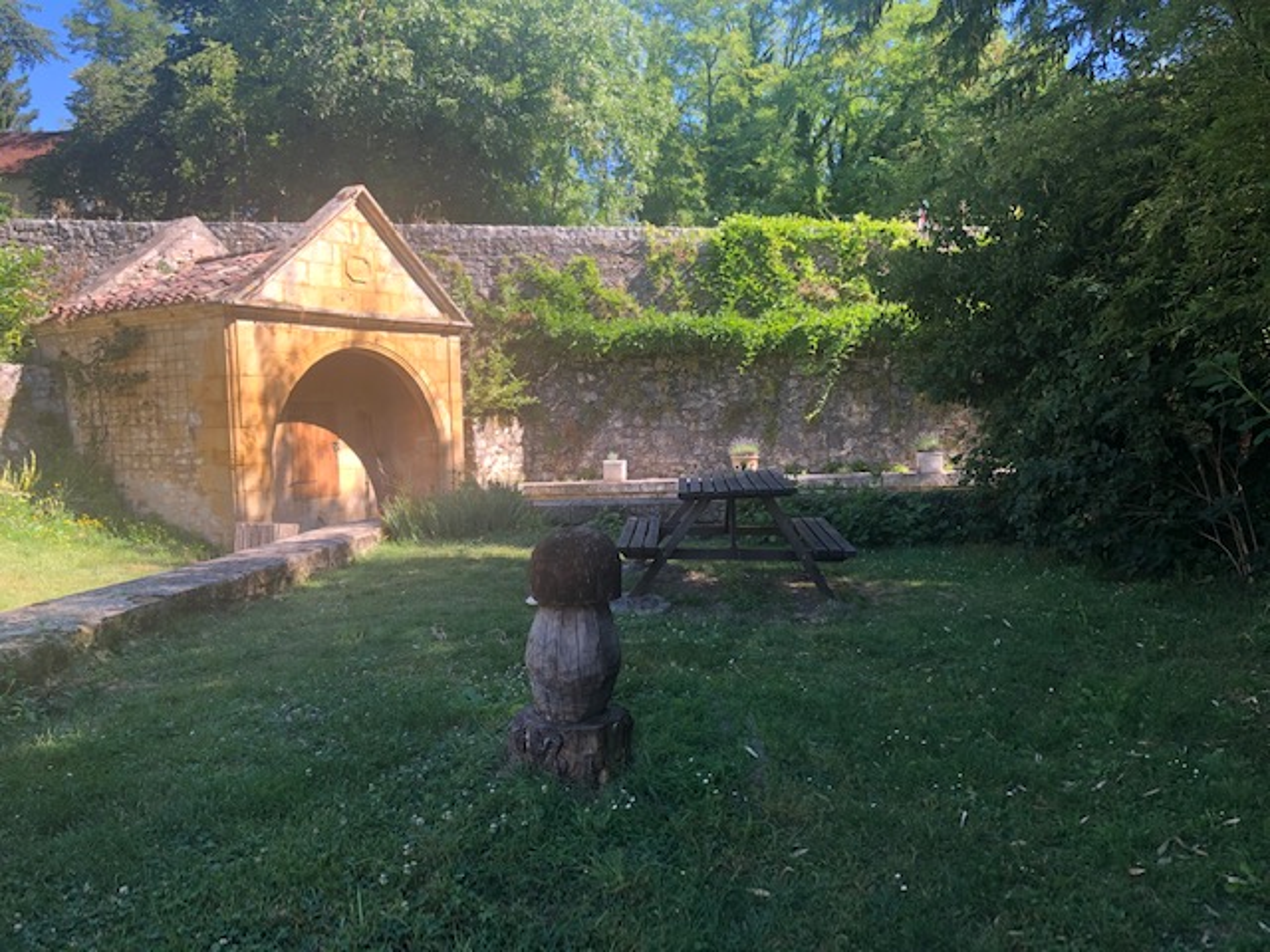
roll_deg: +1.1
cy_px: 476
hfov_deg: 63.4
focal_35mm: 28
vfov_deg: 49.7
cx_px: 635
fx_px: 1027
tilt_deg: -2.0
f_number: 1.8
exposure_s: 1/191
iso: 20
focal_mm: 3.99
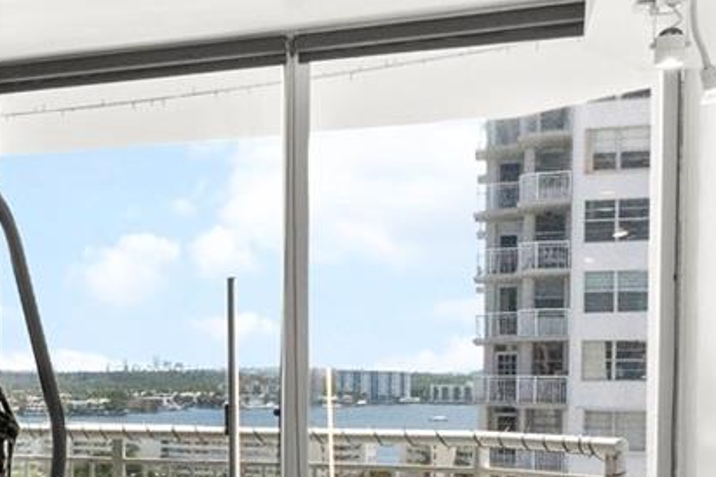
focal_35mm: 74
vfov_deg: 18.2
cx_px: -347
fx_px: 1472
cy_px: 413
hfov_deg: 22.6
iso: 400
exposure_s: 1/25
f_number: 8
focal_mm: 13
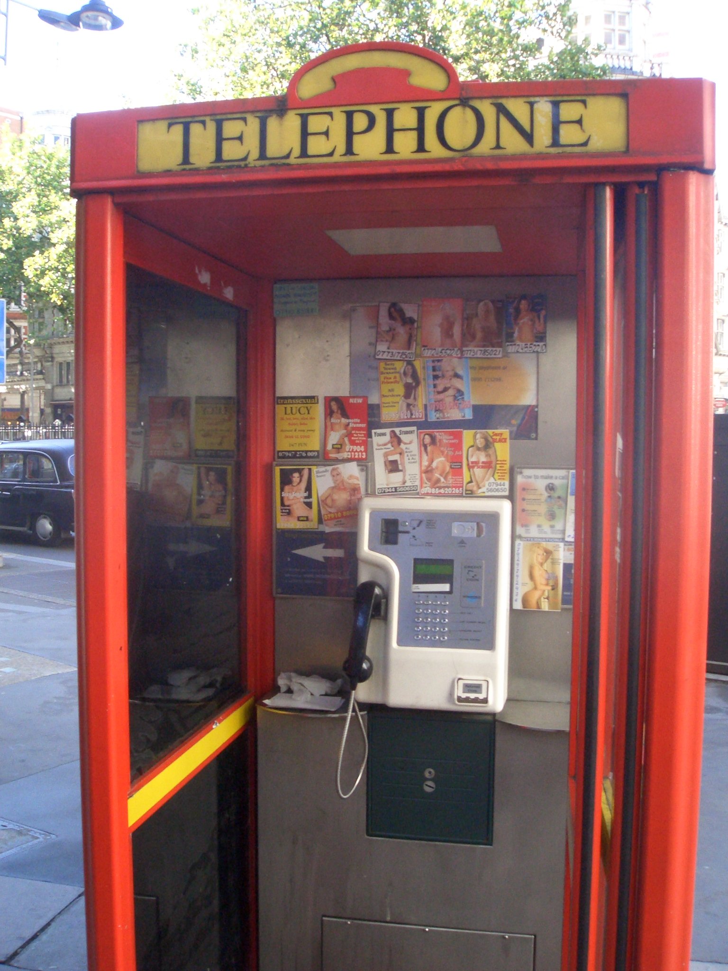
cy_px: 486
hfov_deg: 39.7
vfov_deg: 51.4
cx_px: 364
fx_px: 1009
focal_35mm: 36
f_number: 4
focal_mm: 4.8
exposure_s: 1/100
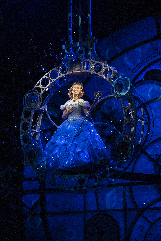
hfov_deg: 14.7
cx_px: 80
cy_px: 120
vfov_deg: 21.9
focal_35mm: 93
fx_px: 624
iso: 5000
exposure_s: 1/250
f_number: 5.6
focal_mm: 93
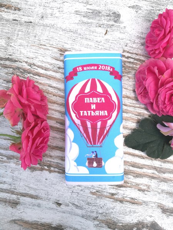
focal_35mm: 27
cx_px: 86
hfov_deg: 51.4
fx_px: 180
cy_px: 115
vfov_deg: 65.3
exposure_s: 1/199
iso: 50
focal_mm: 4.5
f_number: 2.2
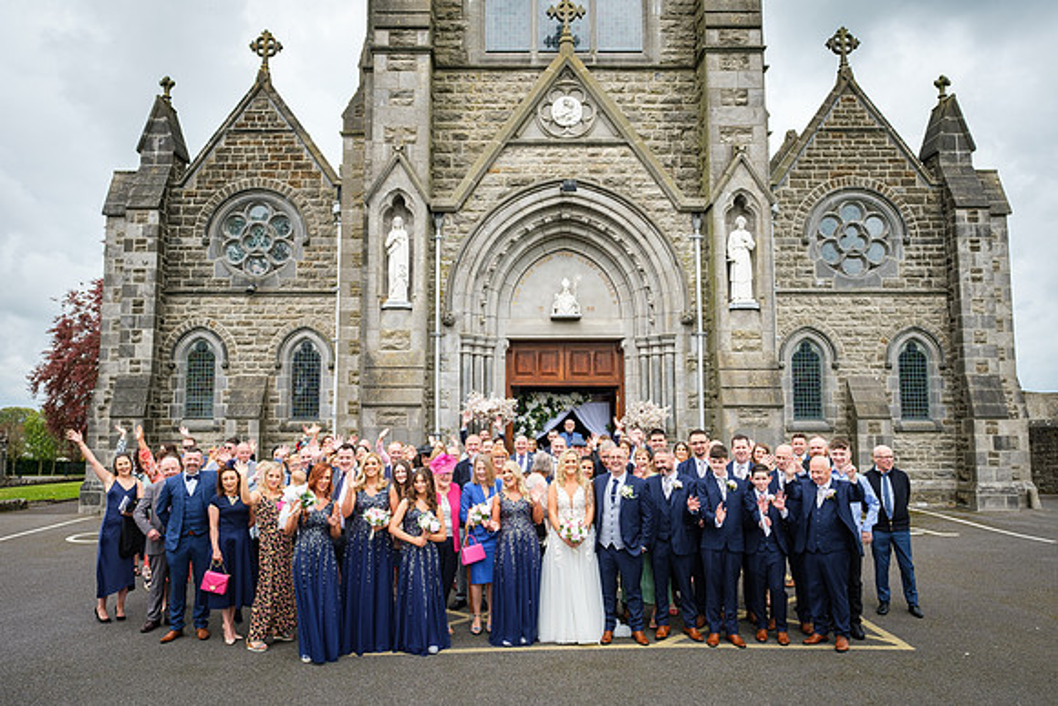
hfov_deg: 70.8
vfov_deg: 50.7
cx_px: 508
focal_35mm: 25
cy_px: 360
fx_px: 744
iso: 160
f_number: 5
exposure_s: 1/250
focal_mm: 16
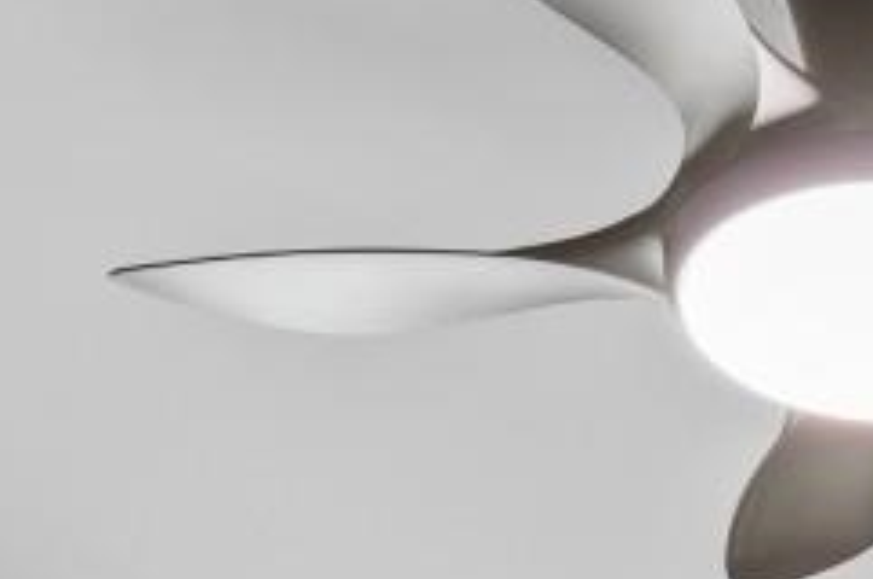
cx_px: 949
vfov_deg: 10.4
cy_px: 1650
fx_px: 2446
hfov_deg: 19.4
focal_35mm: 101
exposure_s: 1/5
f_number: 4.5
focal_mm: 10
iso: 100
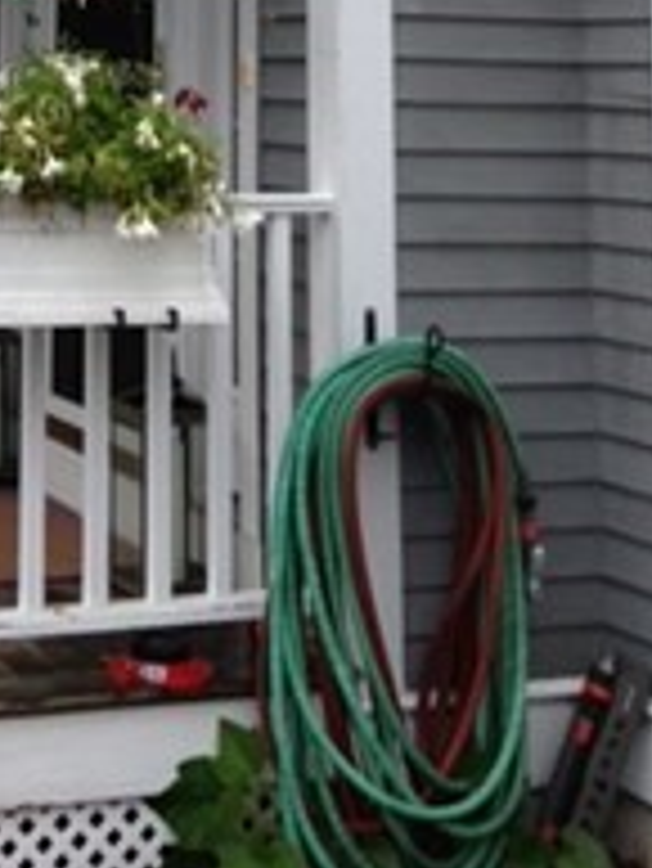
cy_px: -130
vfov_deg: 22.3
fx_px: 2057
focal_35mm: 82
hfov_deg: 17.4
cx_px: -72
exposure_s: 1/24
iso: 50
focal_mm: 4.12
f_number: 2.4
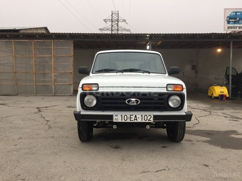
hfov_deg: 61.7
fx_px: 203
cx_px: 121
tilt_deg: -0.5
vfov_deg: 48.2
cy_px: 90
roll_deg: -1.4
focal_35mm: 29
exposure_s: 1/100
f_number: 2.2
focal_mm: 4.15
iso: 40
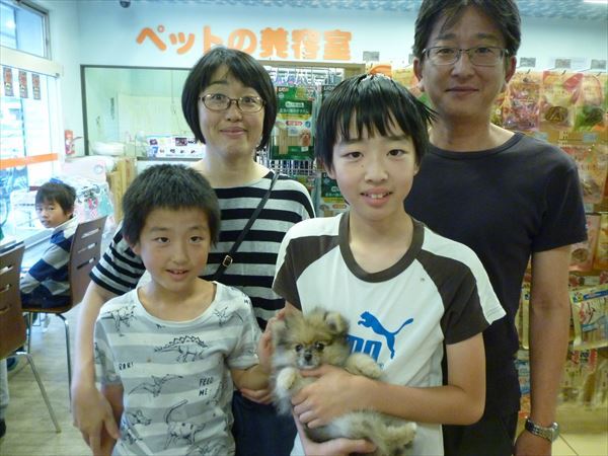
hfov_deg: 63.4
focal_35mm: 28
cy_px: 228
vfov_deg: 49.7
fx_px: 492
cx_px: 304
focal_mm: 5
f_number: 3.1
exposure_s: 1/50
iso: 400
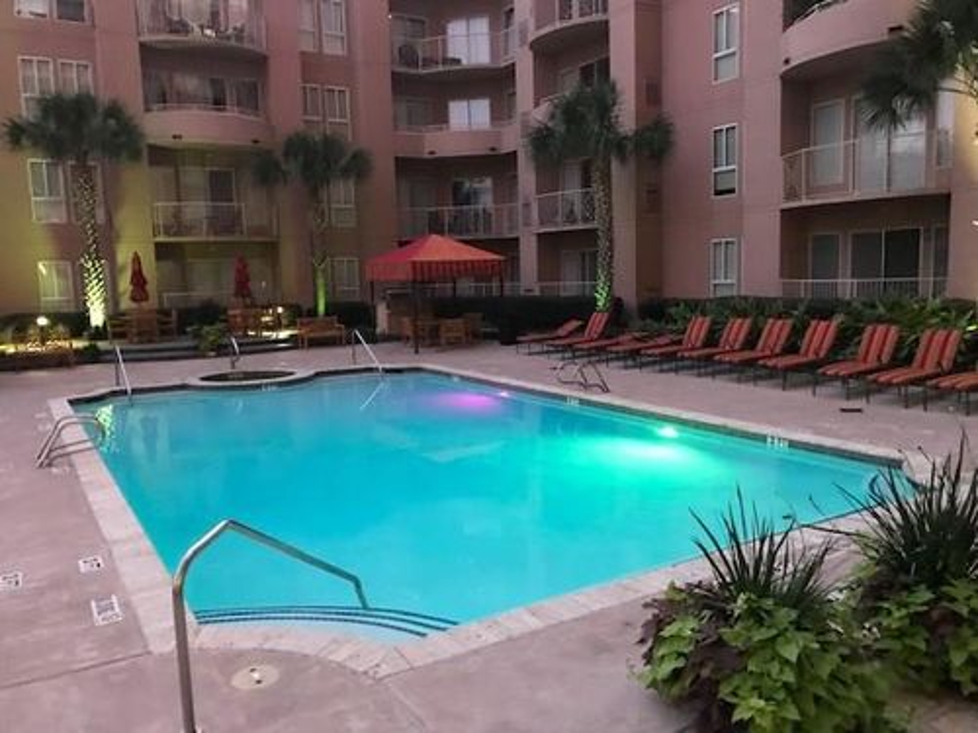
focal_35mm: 28
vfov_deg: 49.7
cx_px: 489
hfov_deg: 63.4
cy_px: 366
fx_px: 791
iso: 100
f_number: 1.8
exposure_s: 1/4
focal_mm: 3.99
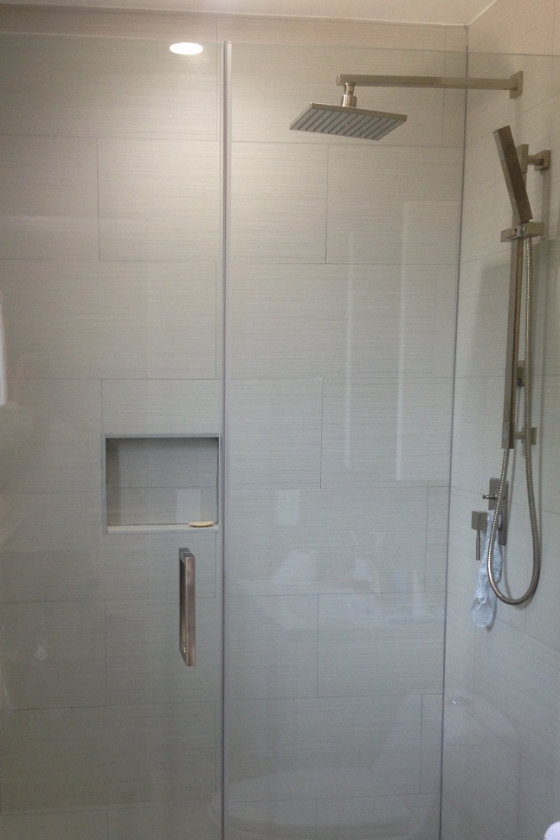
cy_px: 549
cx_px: 214
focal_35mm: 50
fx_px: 1167
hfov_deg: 26.9
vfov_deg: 39.2
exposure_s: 1/30
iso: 80
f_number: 2.4
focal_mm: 4.28
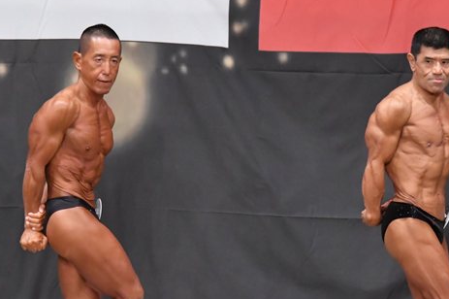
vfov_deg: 3.6
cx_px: 228
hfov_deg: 5.5
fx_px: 4699
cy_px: 228
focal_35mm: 377
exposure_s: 1/400
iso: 6400
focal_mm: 150
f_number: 5.6
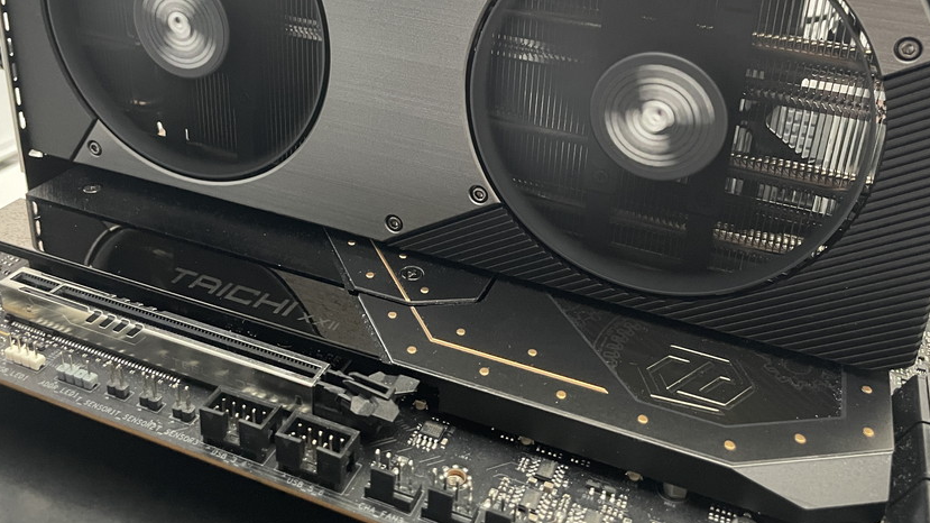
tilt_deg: -22.0
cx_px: 473
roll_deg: -2.3
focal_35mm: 35
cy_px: 107
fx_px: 863
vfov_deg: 32.8
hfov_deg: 56.6
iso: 500
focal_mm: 4.2
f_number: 1.6
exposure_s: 1/25
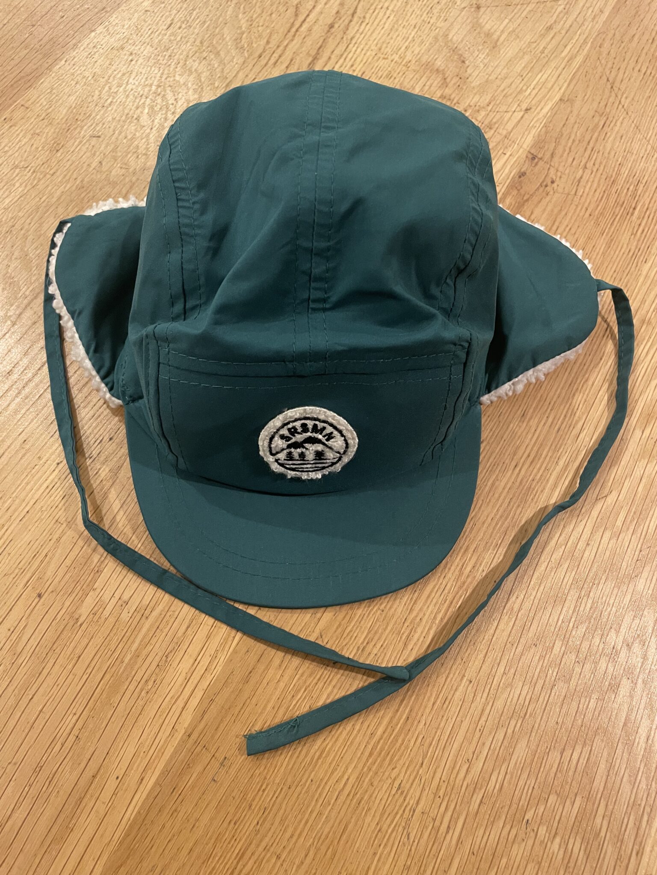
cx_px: 328
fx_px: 658
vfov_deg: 67.3
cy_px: 438
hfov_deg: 53.1
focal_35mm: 26
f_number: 1.6
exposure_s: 1/40
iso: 500
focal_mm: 4.2
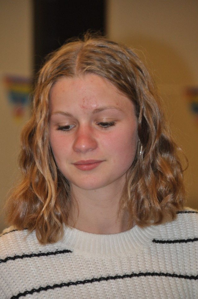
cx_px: 99
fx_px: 2483
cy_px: 150
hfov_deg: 4.6
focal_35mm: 300
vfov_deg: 6.9
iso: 800
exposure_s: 1/60
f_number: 6.3
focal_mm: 200
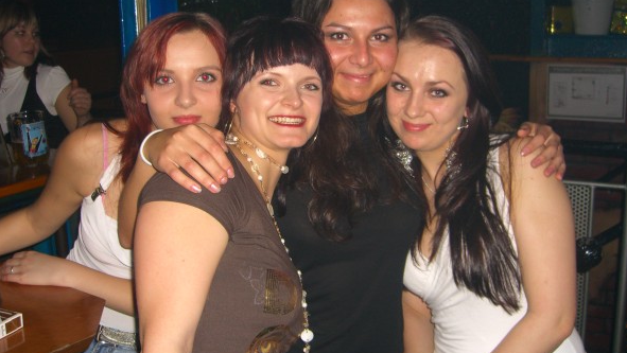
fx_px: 699
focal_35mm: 42
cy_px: 149
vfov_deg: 28.3
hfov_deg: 48.3
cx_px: 316
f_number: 2.8
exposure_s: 1/60
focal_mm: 7.9
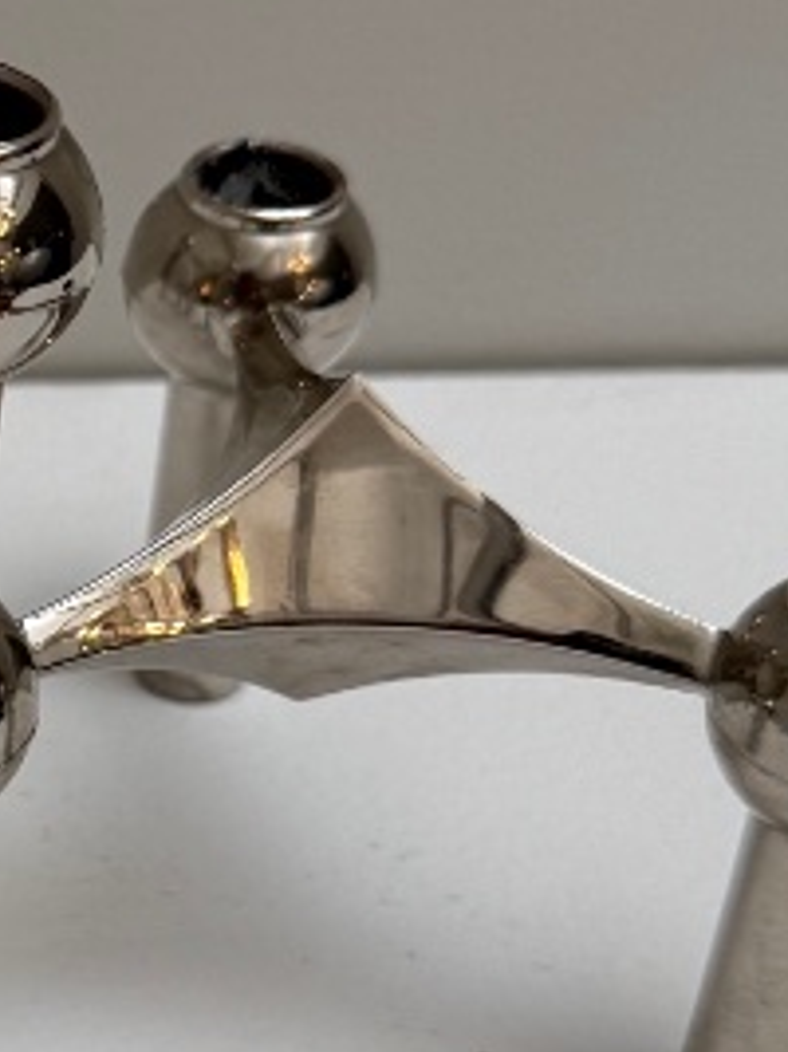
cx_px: -563
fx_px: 3281
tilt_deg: -36.5
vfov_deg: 18.2
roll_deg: +0.8
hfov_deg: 12.6
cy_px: 626
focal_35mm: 108
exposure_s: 1/368
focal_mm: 6.76
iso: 80
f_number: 1.78
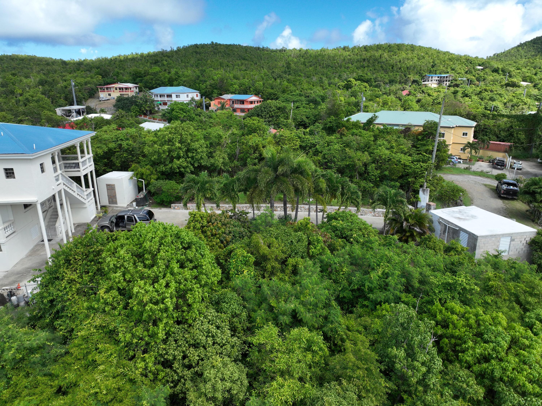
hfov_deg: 71.6
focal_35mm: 24
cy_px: 203
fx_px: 376
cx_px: 271
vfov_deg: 56.8
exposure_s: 1/1600
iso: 130
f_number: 2.8
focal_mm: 12.29
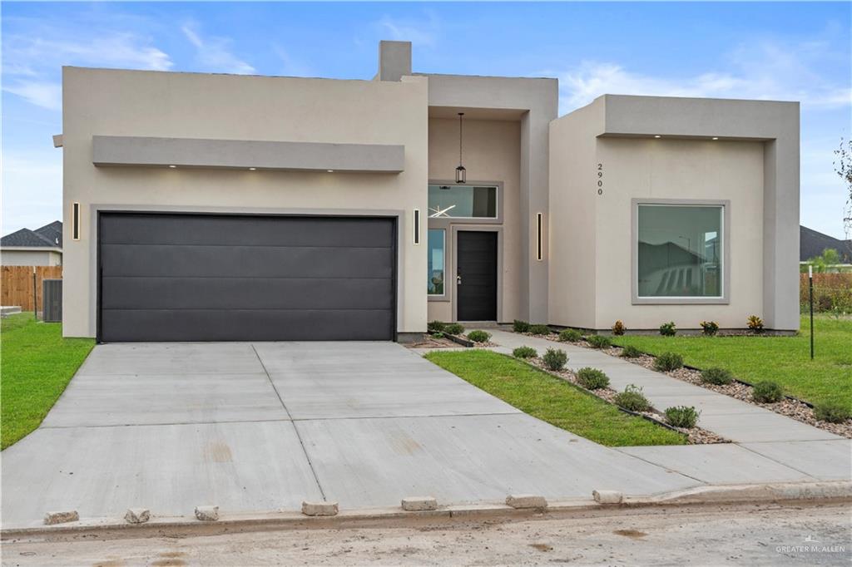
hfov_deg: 44.5
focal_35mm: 44
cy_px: 284
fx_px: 1041
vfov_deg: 30.5
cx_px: 426
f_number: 5.6
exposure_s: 1/250
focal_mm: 44
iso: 100
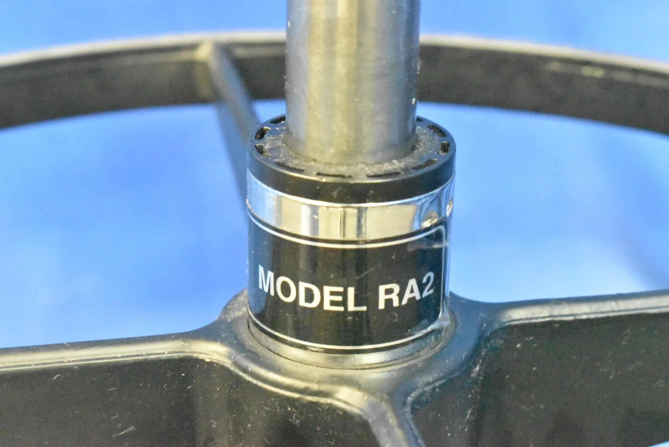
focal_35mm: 82
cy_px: 224
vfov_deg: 16.6
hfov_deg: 24.6
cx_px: 334
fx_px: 1534
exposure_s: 1/25
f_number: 8
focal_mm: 55
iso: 25600
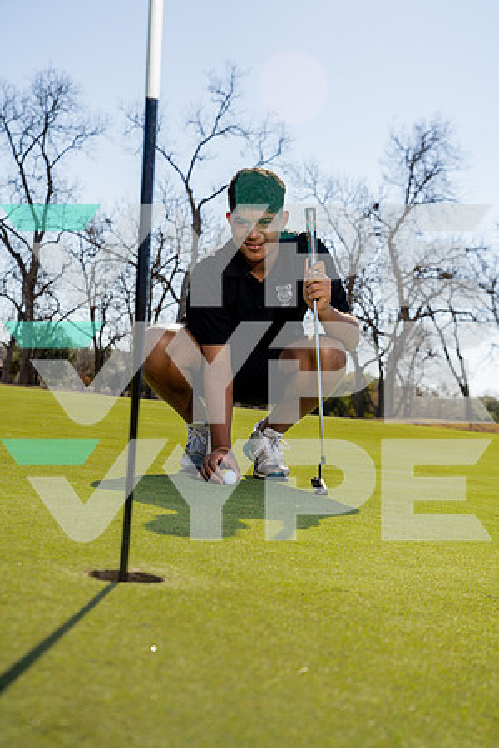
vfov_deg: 35.1
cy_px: 374
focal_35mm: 57
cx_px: 250
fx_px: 1185
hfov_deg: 23.8
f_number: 5.6
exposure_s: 1/250
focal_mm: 57
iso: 100
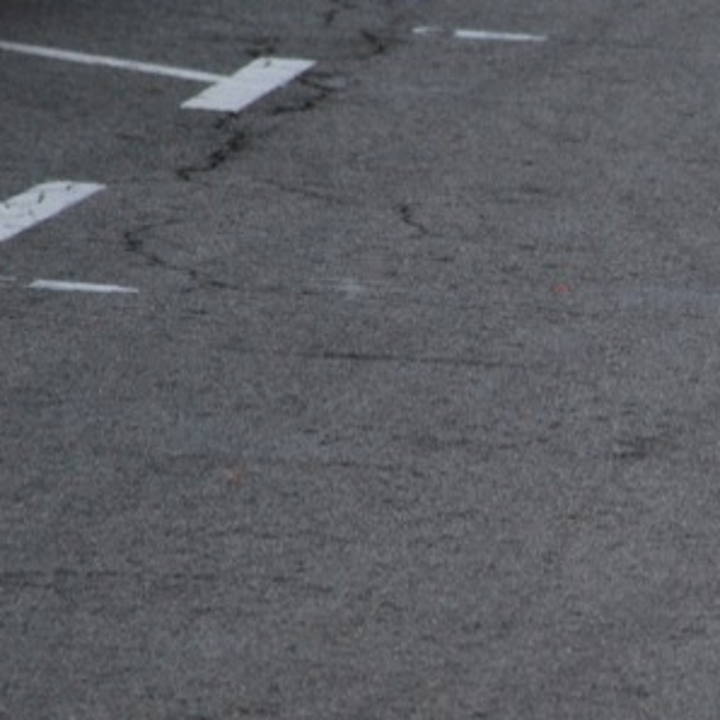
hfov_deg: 2.0
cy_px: 540
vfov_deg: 2.0
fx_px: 20614
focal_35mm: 876
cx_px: 1008
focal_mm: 200
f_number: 5.6
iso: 280
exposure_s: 1/500
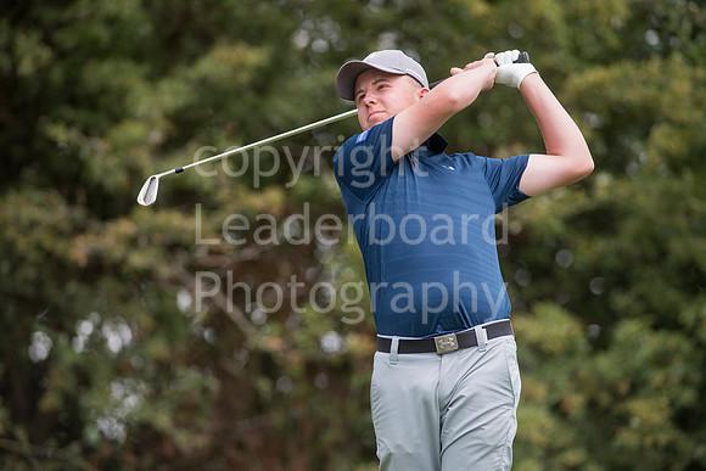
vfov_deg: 4.6
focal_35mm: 300
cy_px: 236
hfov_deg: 6.9
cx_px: 353
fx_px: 5884
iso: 400
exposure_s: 1/2500
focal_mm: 300
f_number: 5
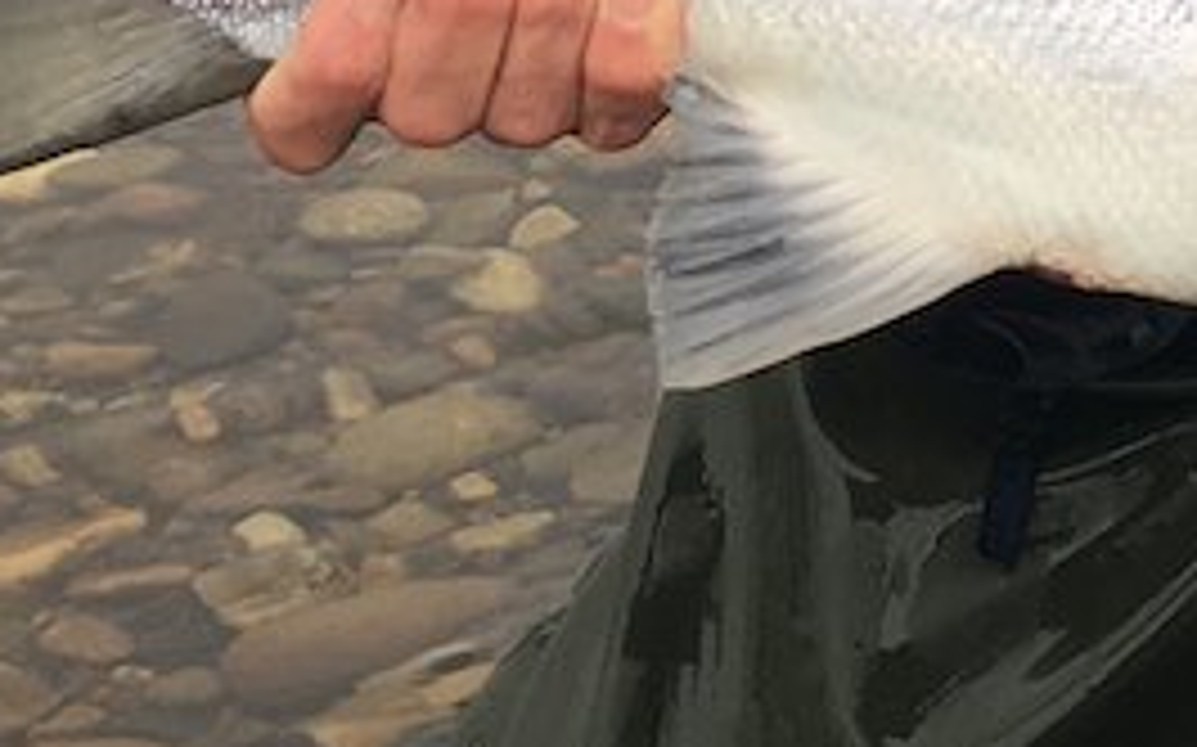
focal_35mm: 162
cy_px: -891
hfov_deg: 12.5
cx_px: 1629
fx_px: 5283
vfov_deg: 7.7
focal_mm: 4.15
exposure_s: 1/208
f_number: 2.2
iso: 25
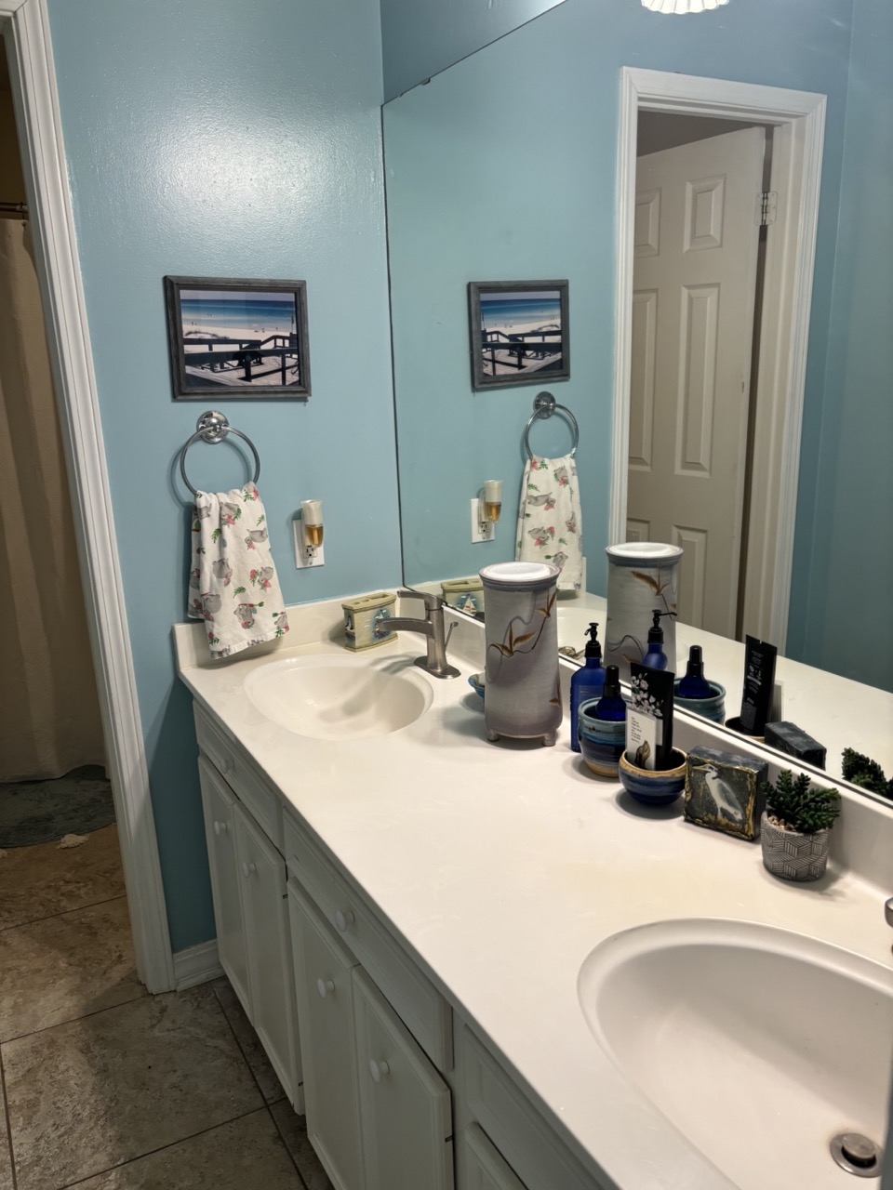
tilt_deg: -15.3
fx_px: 894
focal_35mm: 26
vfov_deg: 67.3
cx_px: 446
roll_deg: +0.7
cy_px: 595
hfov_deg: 53.1
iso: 125
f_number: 1.6
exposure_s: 1/120
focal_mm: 5.96
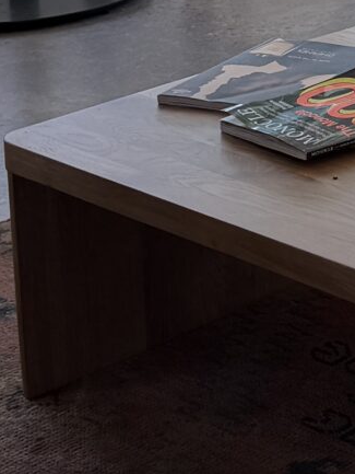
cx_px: 697
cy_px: -259
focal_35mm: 142
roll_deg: +0.2
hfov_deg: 9.8
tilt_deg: -8.8
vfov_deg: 13.1
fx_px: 1941
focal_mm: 6.76
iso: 80
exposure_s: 1/868
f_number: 1.78
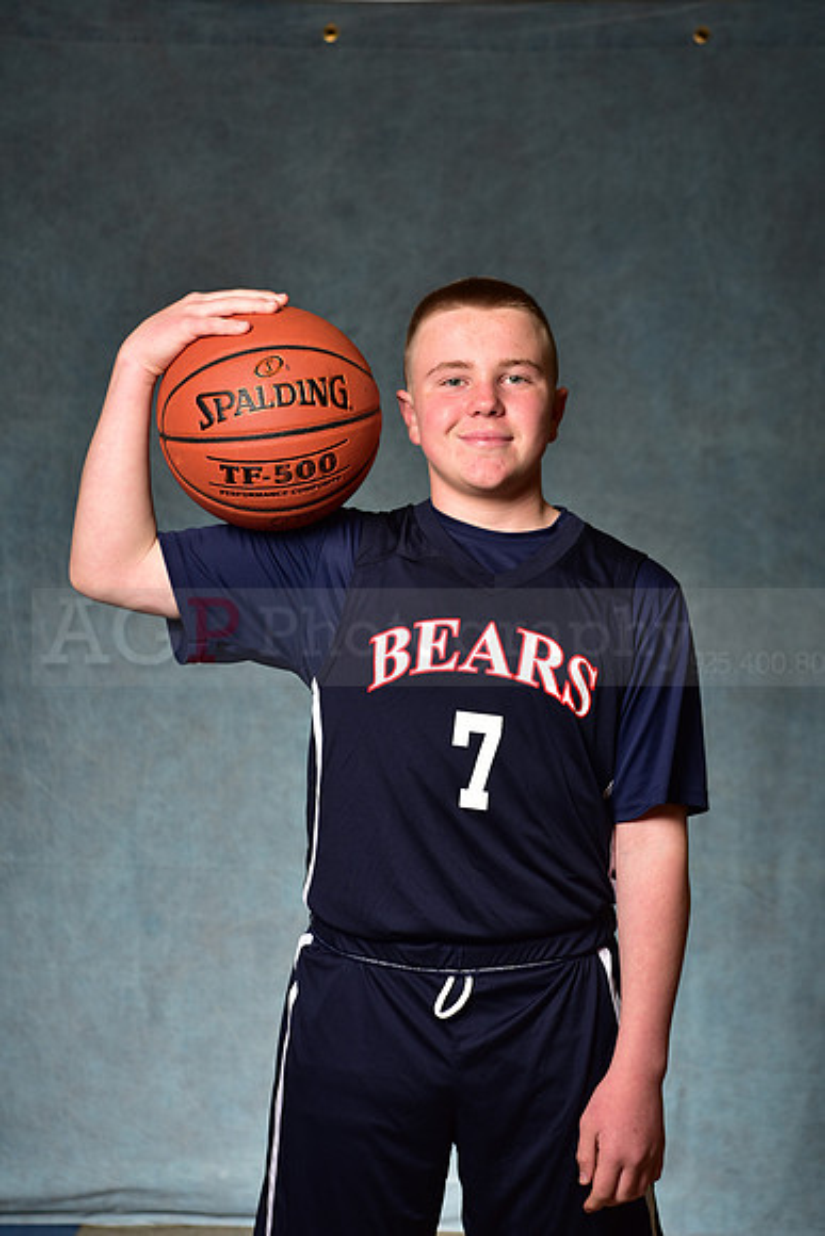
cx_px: 412
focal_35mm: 70
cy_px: 618
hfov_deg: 19.5
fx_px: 2405
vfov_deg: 28.8
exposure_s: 1/200
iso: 100
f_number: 4.5
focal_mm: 70
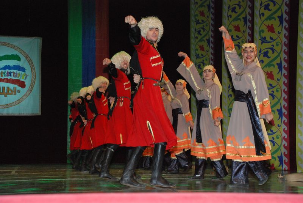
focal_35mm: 72
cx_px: 152
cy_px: 102
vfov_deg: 19.0
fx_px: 607
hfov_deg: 28.0
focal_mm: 48
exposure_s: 1/200
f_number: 6.3
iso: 1600
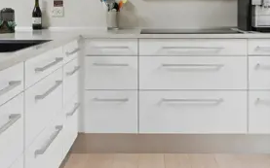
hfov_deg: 46.0
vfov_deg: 28.4
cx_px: 151
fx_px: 317
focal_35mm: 43
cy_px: 11
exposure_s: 1/50
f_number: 8
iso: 200
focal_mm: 13
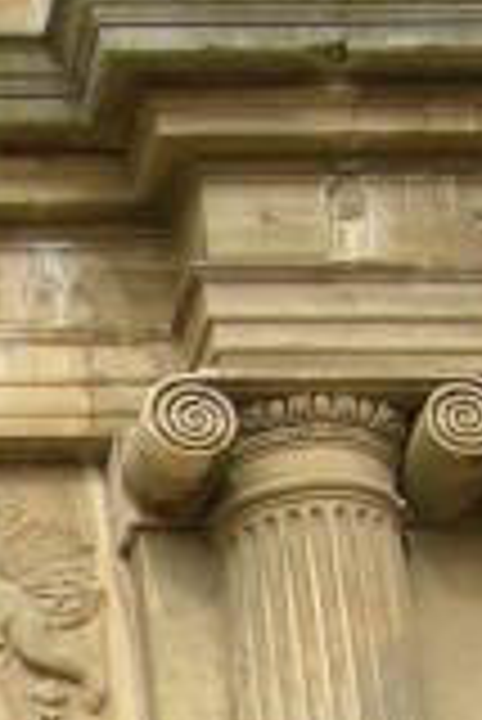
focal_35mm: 175
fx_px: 3507
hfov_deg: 7.3
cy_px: 1472
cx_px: -766
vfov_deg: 10.7
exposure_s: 1/137
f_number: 5
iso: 50
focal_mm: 8.9
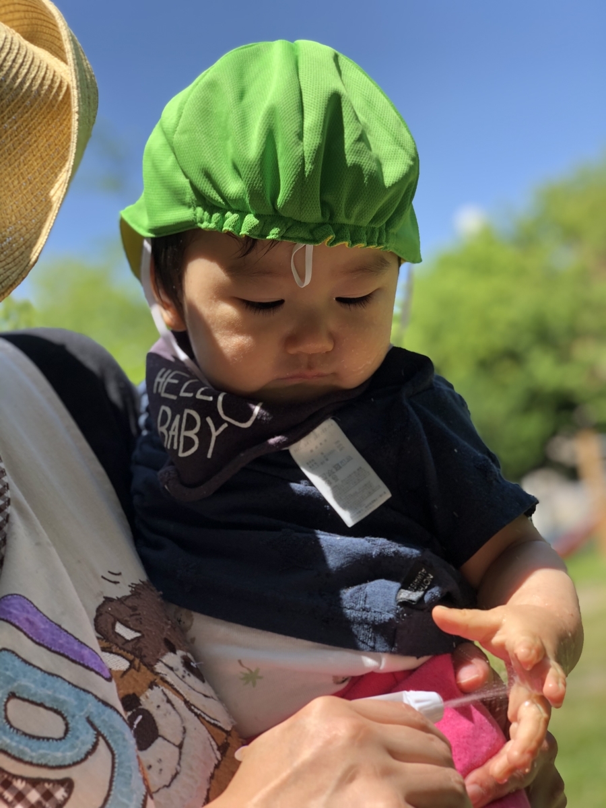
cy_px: 404
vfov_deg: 36.8
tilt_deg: +7.1
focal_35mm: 52
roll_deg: +9.4
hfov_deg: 28.0
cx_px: 303
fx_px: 1214
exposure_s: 1/374
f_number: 2.4
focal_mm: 6
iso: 16
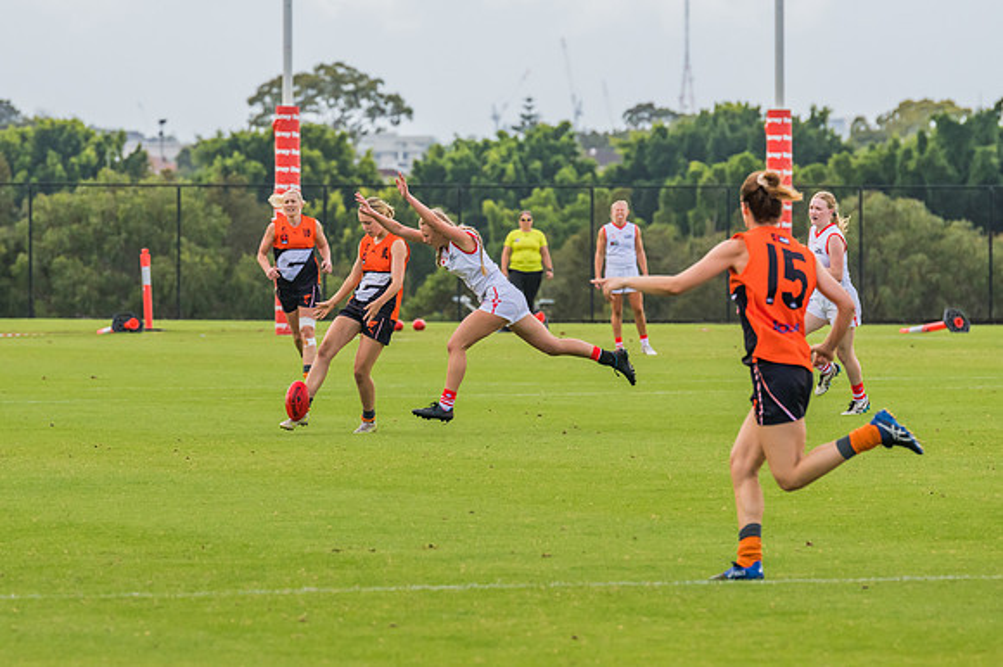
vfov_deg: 3.1
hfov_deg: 4.7
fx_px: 12240
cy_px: 303
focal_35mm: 440
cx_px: 312
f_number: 9
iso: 800
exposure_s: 1/1600
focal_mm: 300
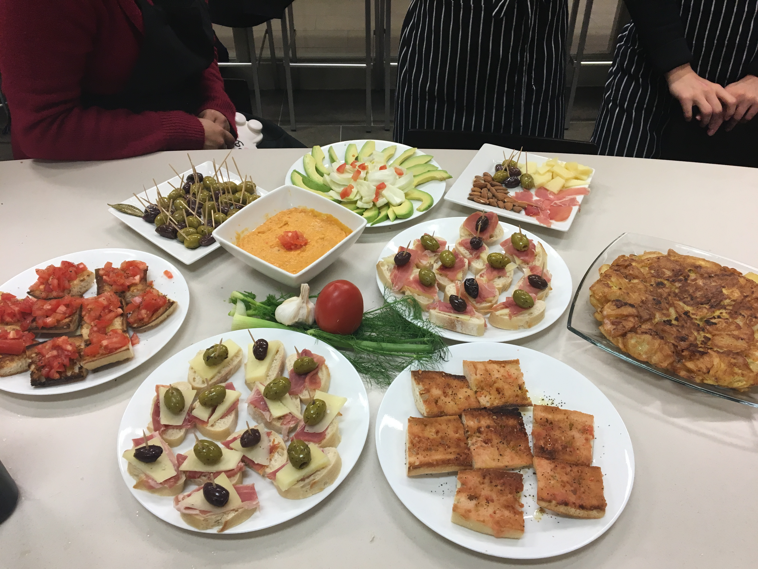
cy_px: 284
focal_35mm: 29
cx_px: 379
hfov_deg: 61.7
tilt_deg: -39.3
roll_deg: -1.3
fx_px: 635
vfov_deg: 48.2
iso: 32
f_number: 2.2
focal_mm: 4.15
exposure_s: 1/30
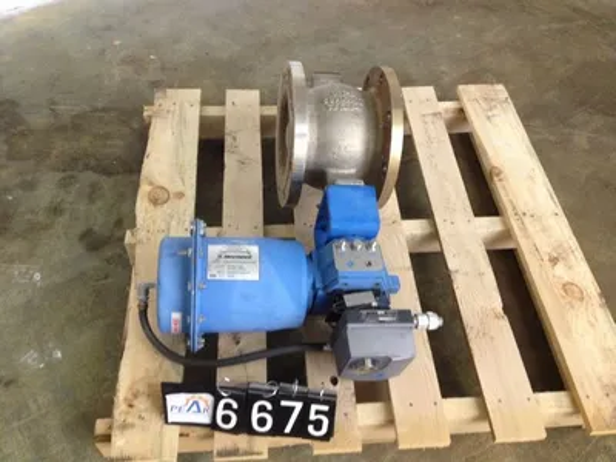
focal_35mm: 35
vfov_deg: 40.7
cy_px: 231
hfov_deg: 52.6
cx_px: 308
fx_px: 623
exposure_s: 1/20
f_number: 2.4
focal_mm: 4.28
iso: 200
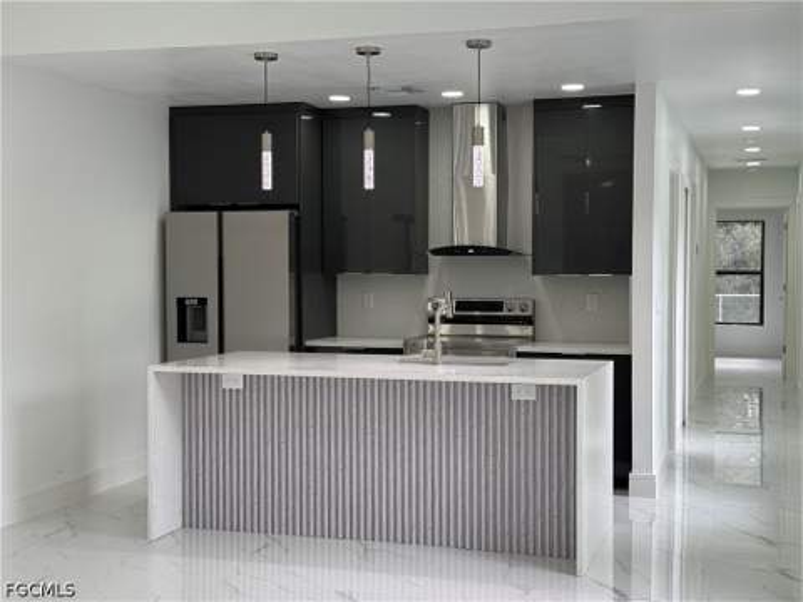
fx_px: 1113
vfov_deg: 30.3
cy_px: 301
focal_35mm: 48
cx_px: 402
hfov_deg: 39.7
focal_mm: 6.76
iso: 50
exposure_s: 1/138
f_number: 1.78
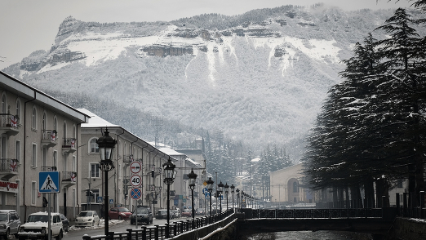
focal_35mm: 79
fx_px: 893
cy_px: 134
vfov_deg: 15.3
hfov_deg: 26.8
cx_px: 213
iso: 400
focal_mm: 50
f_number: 13
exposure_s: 1/170
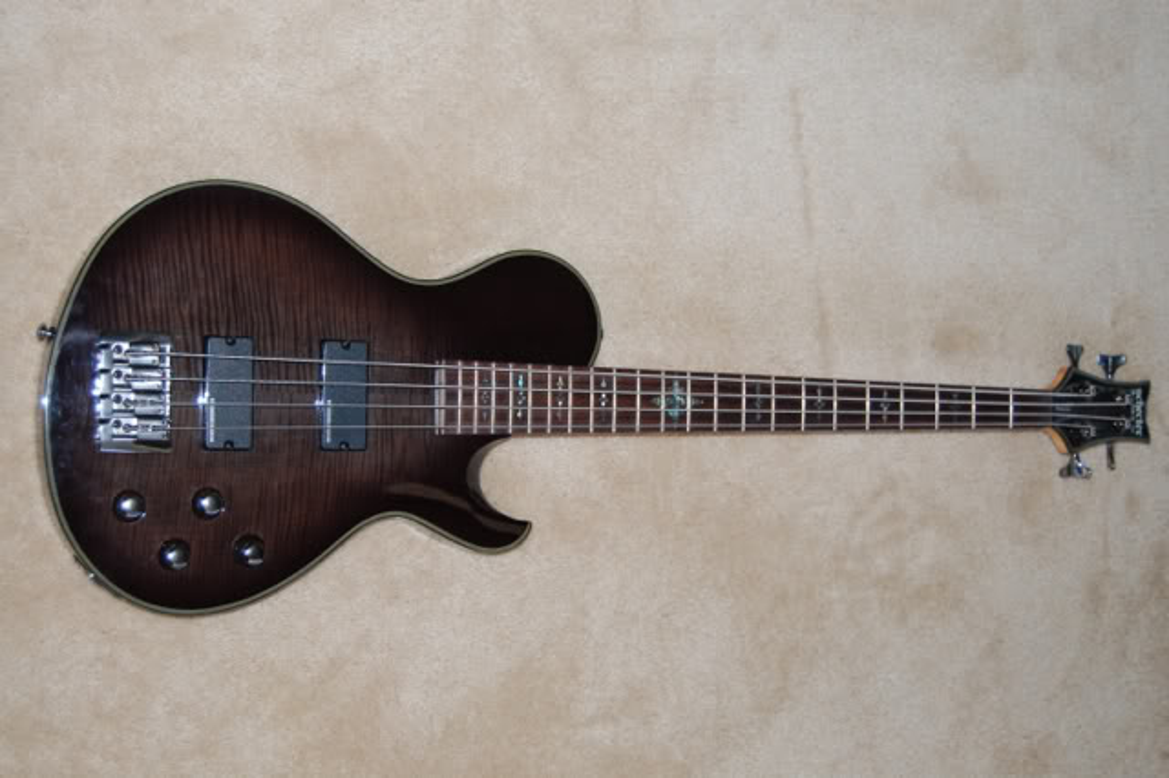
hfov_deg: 38.9
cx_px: 584
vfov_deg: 26.5
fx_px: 1655
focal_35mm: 51
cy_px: 389
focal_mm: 34
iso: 400
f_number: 4.5
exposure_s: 1/60
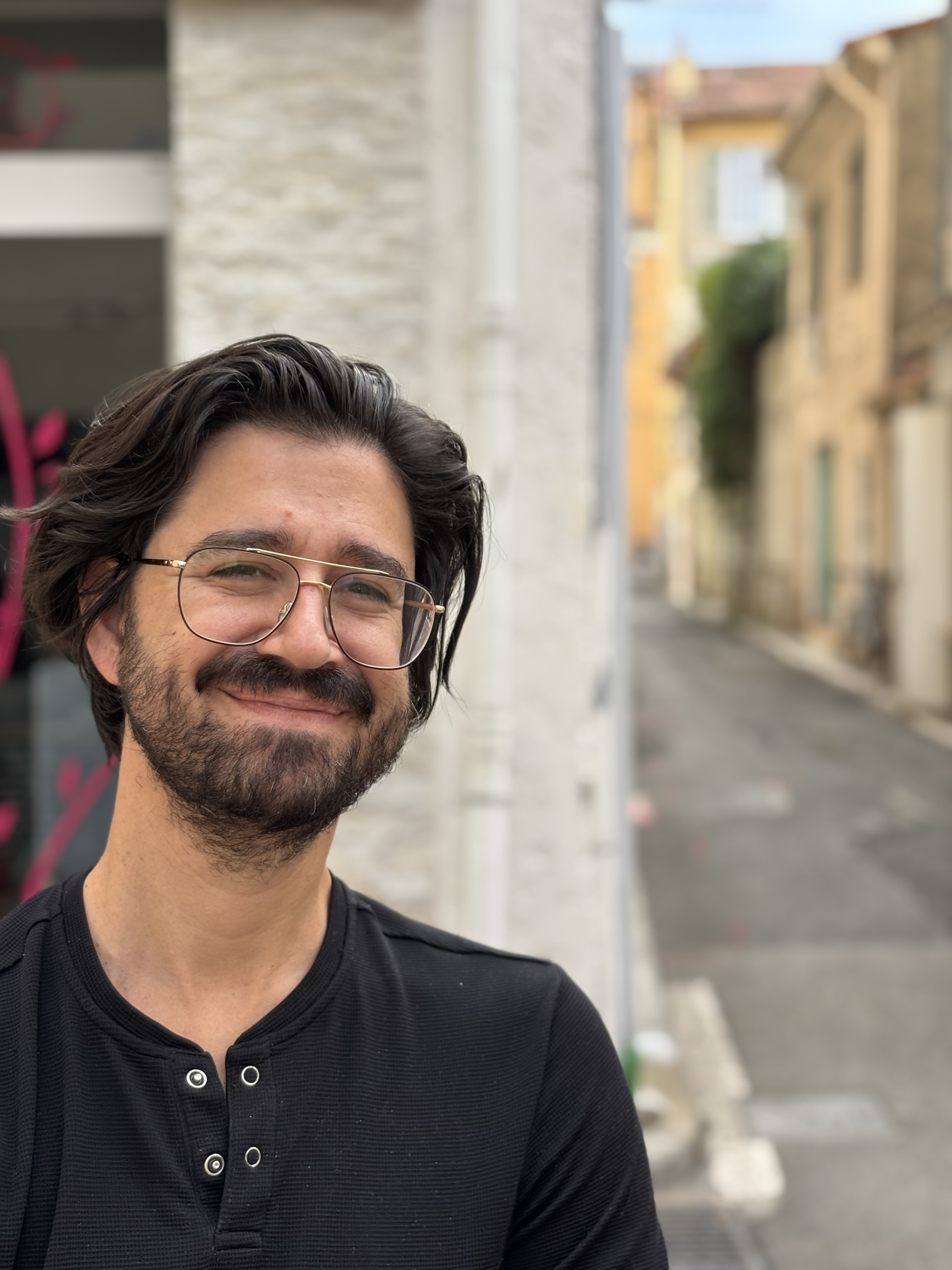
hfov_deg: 28.0
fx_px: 1907
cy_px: 635
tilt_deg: -2.5
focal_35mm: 52
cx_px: 476
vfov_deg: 36.8
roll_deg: -0.7
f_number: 1.6
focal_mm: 5.96
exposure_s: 1/339
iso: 32
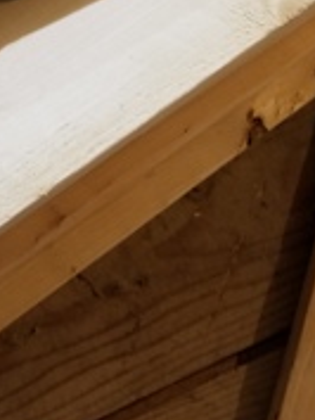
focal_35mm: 94
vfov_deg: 19.3
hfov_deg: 15.7
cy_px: -123
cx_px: 133
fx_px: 1139
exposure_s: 1/11
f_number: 1.7
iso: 200
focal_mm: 4.25
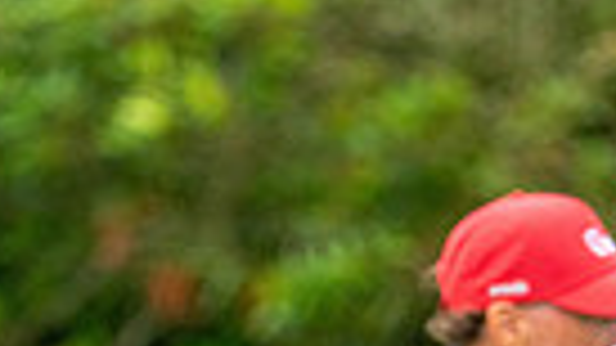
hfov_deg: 1.6
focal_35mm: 1330
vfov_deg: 0.9
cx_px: 553
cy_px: 793
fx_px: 21720
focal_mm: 300
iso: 800
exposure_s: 1/1000
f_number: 4
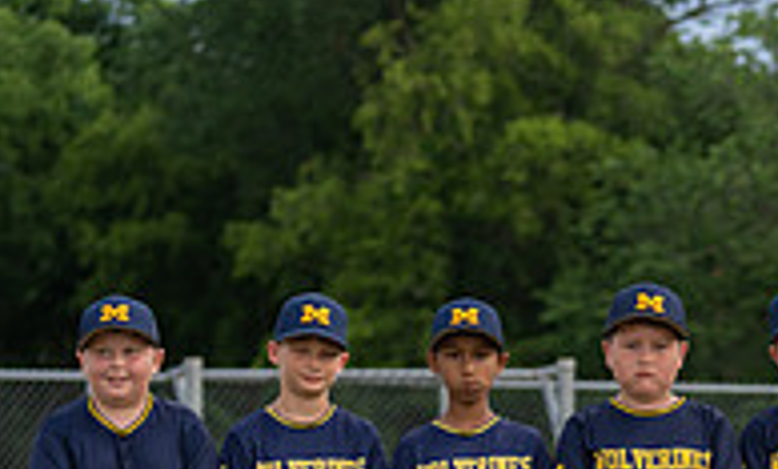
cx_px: 956
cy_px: 566
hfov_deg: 8.2
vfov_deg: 5.0
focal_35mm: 256
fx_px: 5375
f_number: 3.2
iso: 200
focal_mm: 82
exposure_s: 1/320
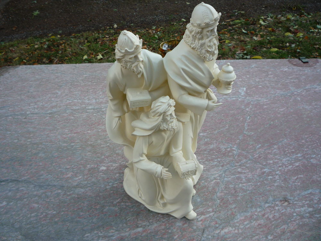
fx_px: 278
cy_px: 120
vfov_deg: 46.8
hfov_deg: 60.0
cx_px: 160
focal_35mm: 30
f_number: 3.5
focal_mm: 5.2
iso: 100
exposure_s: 1/100
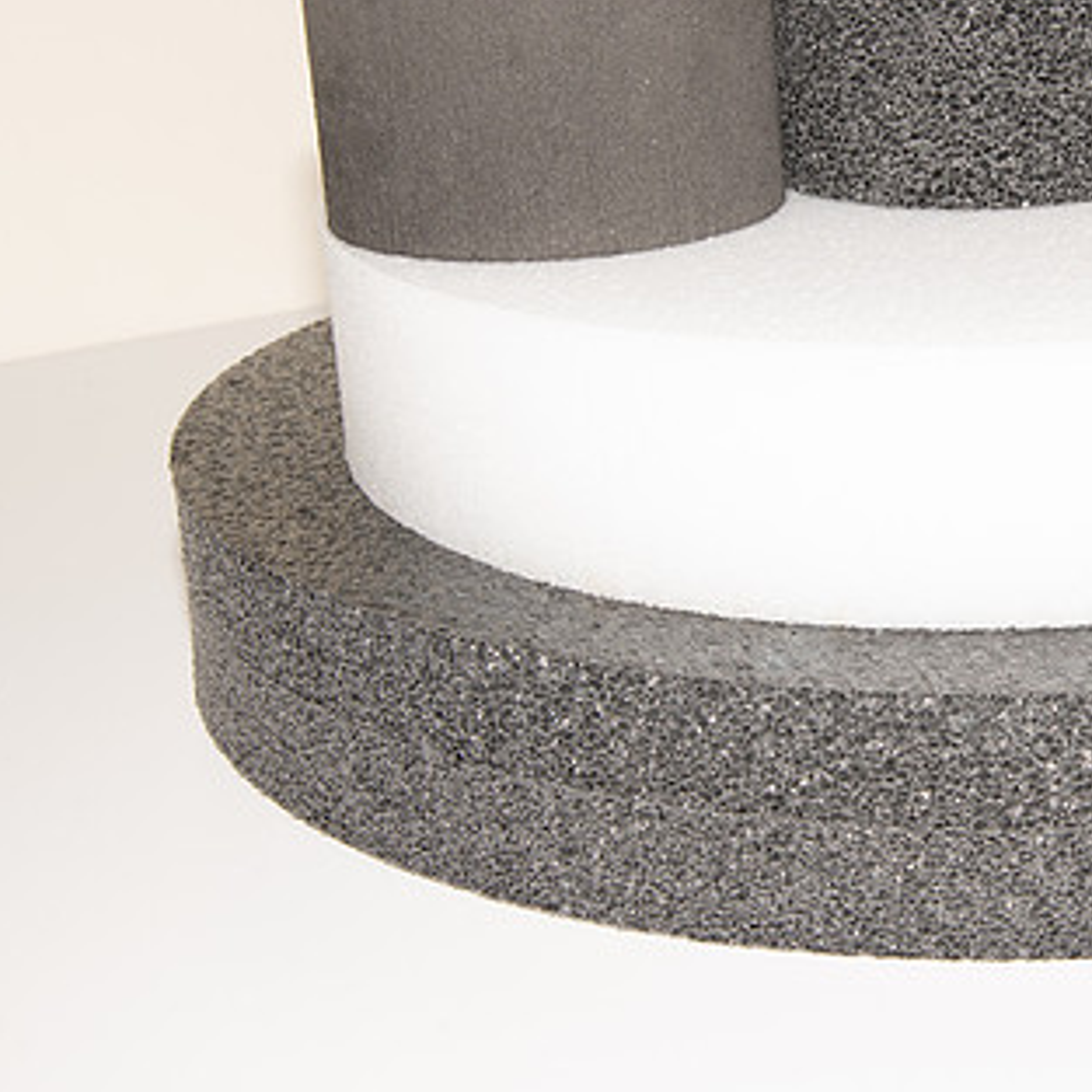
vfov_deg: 21.1
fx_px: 2927
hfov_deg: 20.7
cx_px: 994
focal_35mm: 82
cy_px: 431
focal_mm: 52
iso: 64
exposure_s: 1/60
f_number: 16
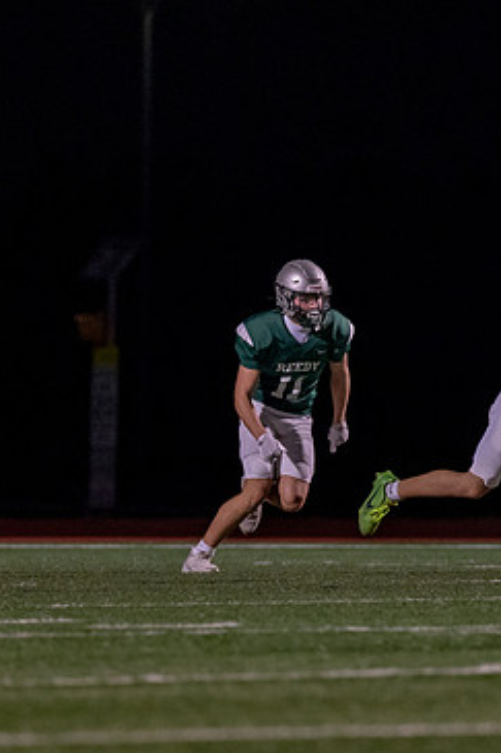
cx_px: 500
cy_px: 383
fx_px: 10697
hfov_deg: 2.7
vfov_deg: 4.0
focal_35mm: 512
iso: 2000
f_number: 1.8
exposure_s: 1/1000
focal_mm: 135
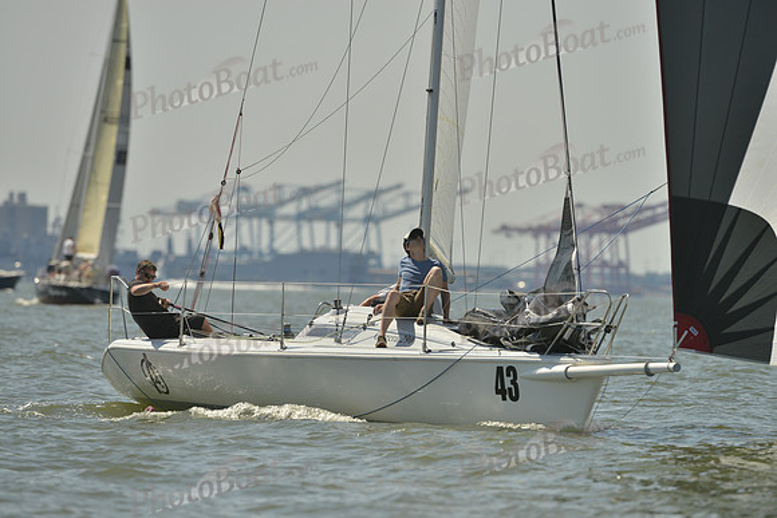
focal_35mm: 400
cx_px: 388
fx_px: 8635
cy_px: 259
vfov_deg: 3.4
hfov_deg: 5.2
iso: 200
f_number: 5.6
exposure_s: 1/1600
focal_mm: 400
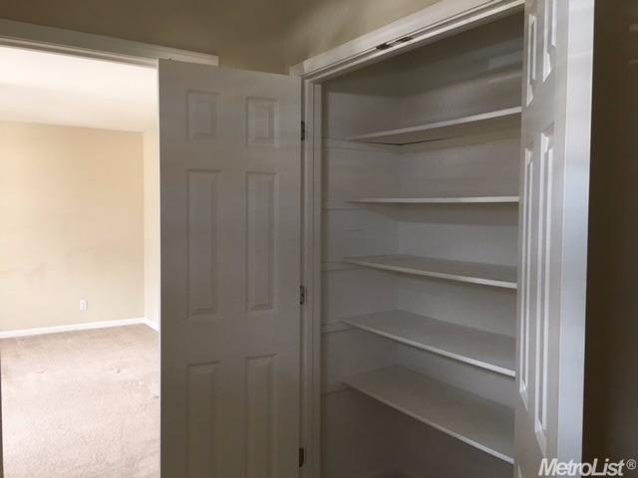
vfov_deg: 48.2
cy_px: 239
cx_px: 319
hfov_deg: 61.7
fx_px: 534
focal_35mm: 29
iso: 40
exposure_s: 1/30
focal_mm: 4.15
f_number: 2.2
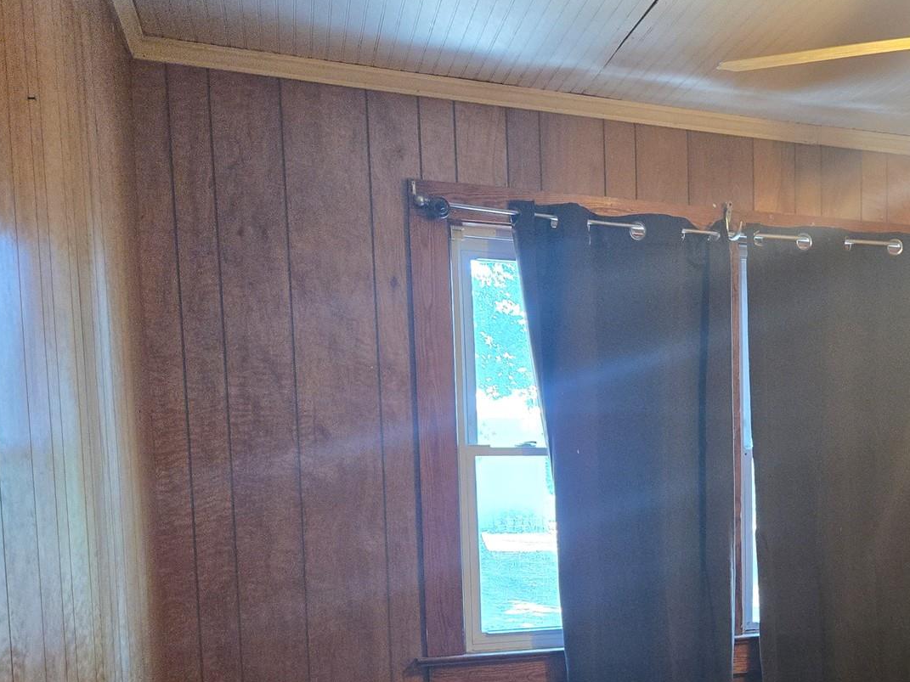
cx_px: 835
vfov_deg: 31.8
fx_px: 1157
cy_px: 562
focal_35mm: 44
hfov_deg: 39.5
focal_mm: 5.4
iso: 800
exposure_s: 1/120
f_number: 1.8
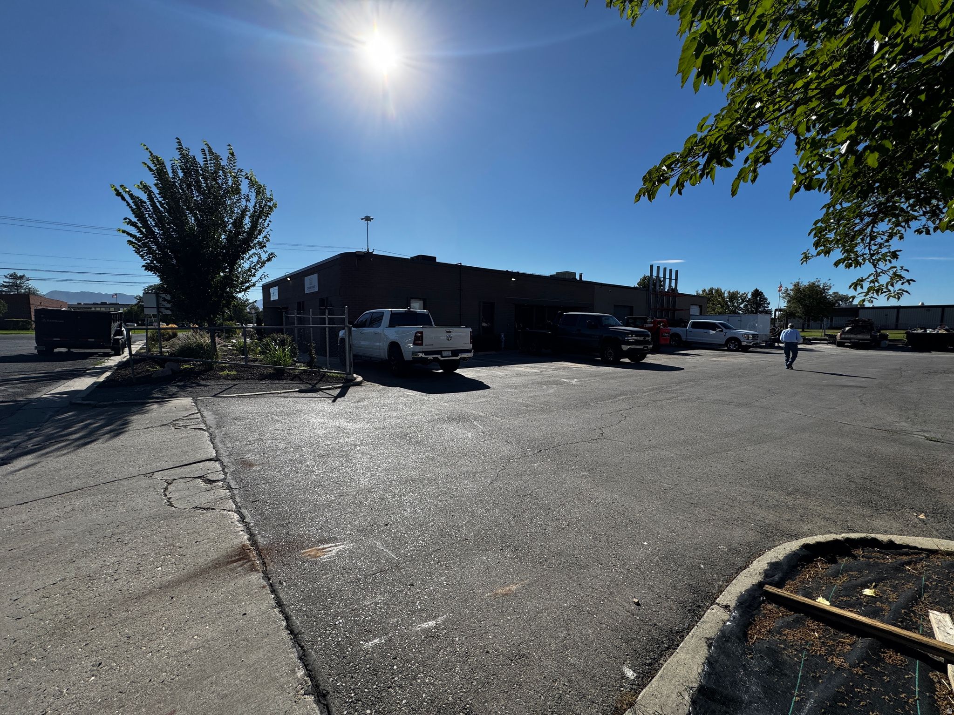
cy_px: 358
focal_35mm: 14
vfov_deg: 85.7
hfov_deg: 102.1
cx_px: 477
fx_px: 386
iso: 50
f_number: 2.2
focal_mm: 2.22
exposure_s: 1/2584
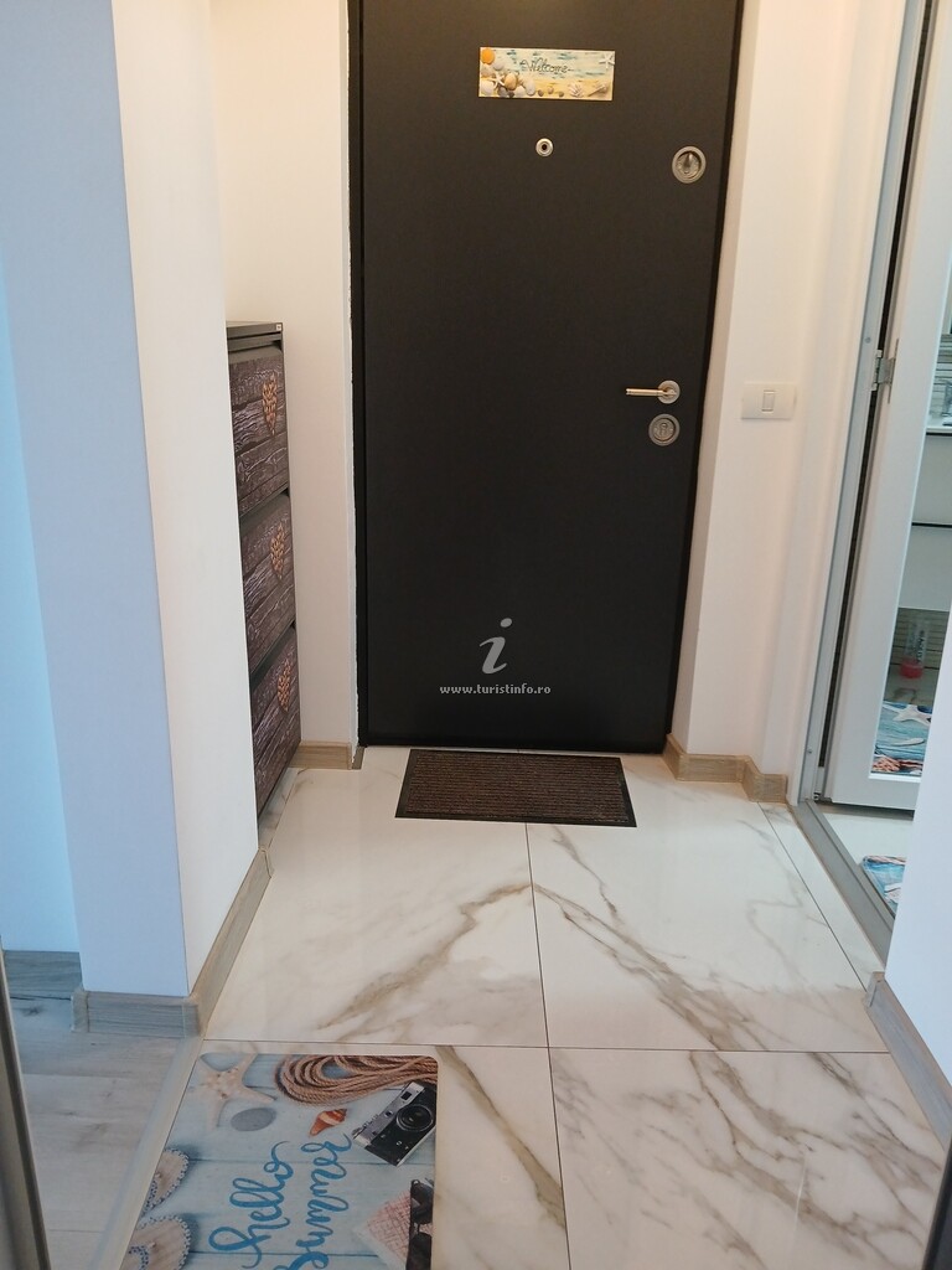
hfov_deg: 53.1
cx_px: 476
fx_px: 953
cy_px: 635
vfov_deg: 67.3
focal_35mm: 26
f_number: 1.8
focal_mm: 3.98
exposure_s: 1/50
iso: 200
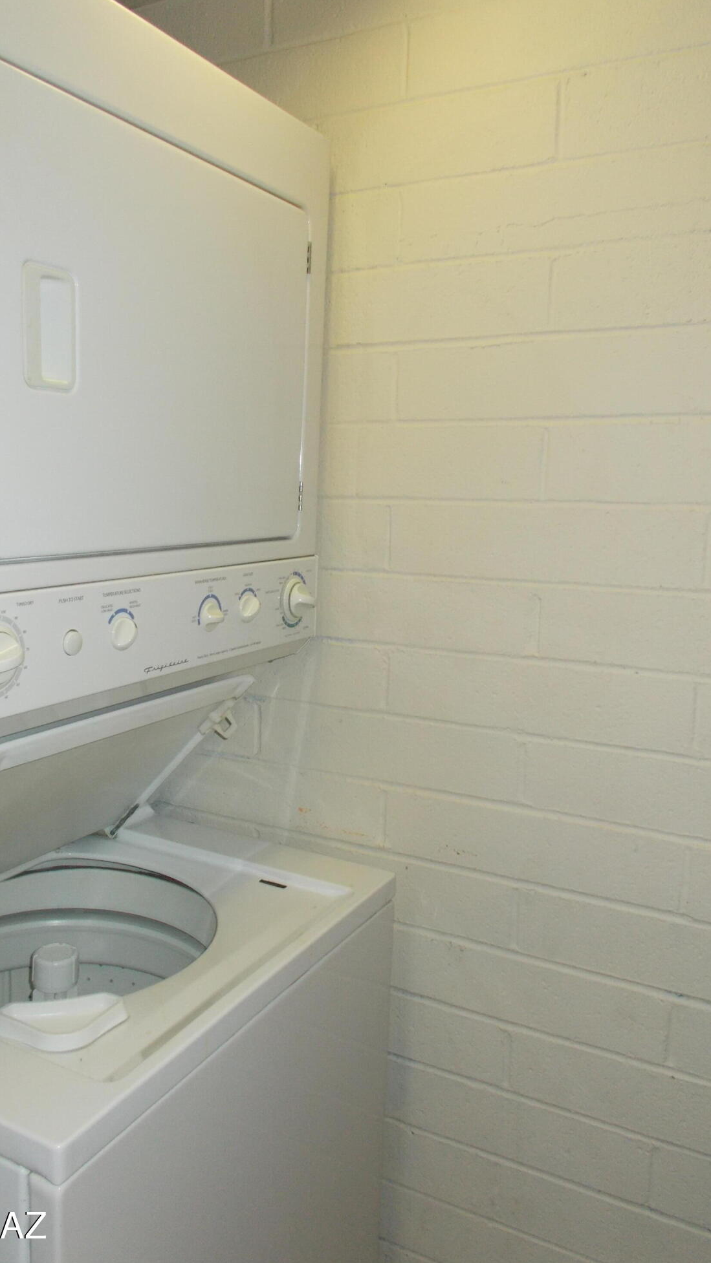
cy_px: 639
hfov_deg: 39.9
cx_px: 267
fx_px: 972
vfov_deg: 66.1
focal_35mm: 29
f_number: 3.2
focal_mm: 4.6
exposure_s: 1/25
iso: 200
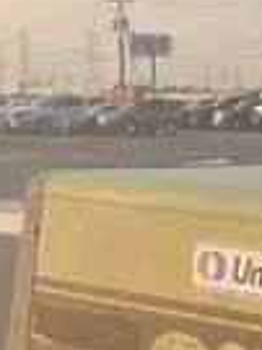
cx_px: 371
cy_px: 559
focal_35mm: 141
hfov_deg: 10.2
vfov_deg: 13.1
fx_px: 1425
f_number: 1.6
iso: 50
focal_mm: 5.1
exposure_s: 1/1163
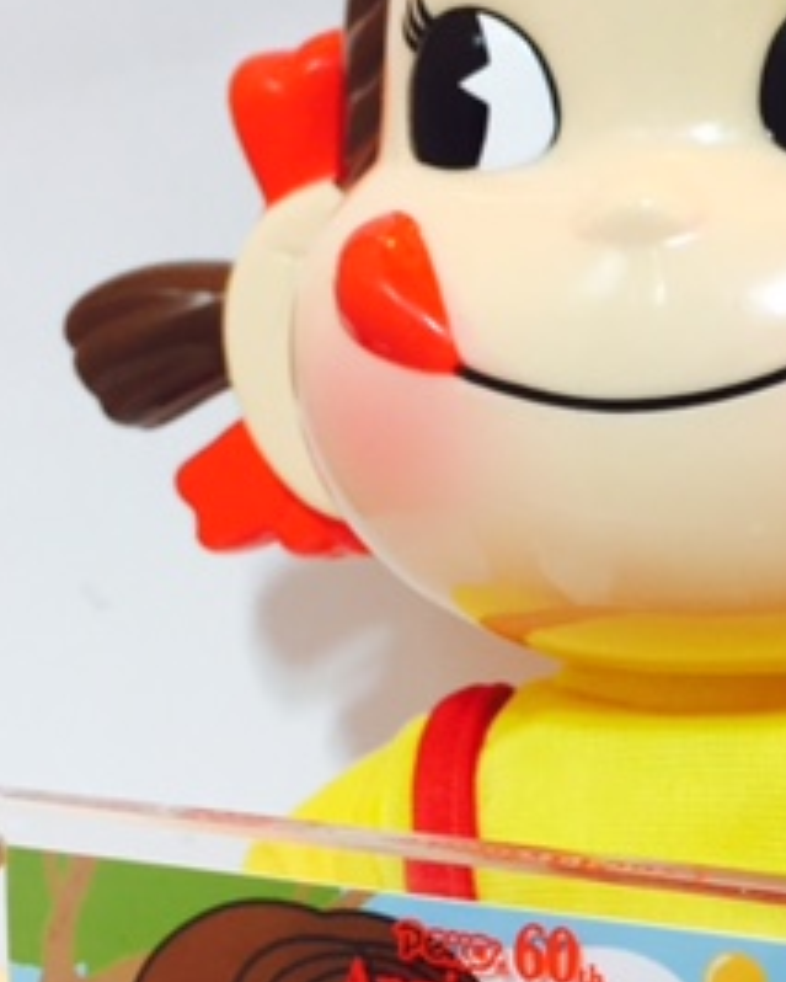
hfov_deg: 21.8
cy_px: 665
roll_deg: +1.5
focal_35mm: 68
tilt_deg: -23.1
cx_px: 745
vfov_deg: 27.7
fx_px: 1976
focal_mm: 4.15
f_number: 2.2
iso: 125
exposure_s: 1/33
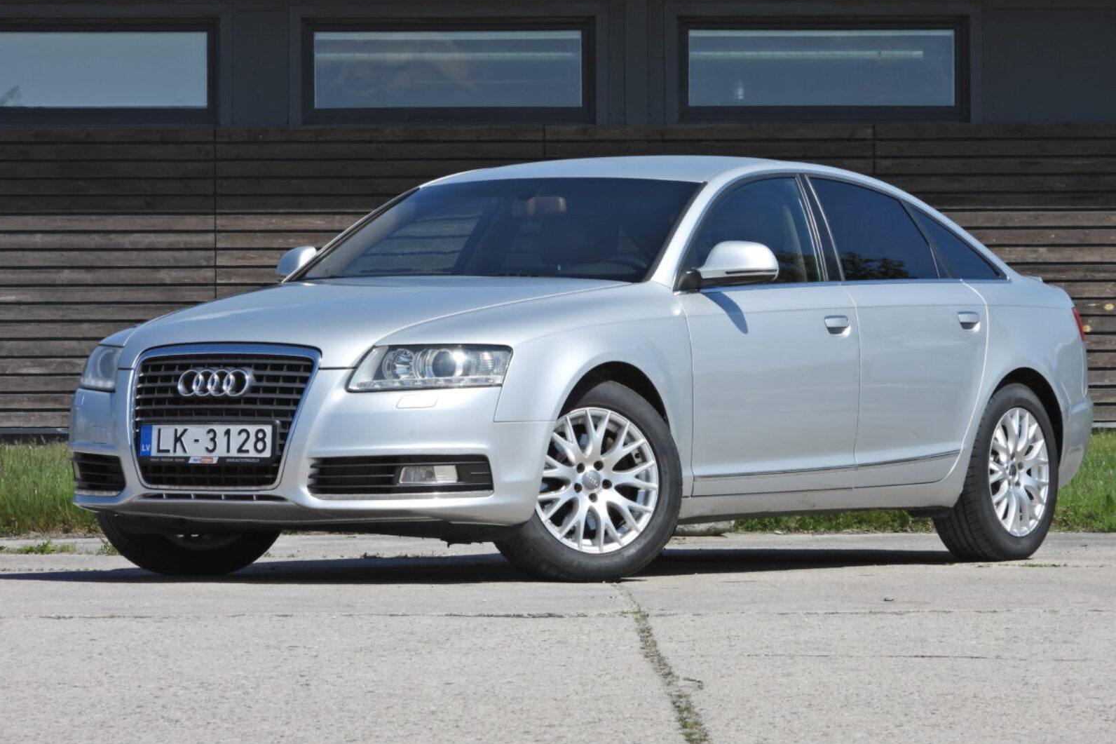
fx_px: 5517
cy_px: 366
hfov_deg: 11.6
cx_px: 556
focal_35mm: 178
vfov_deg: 7.7
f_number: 5.6
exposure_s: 1/500
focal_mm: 30.5
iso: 100
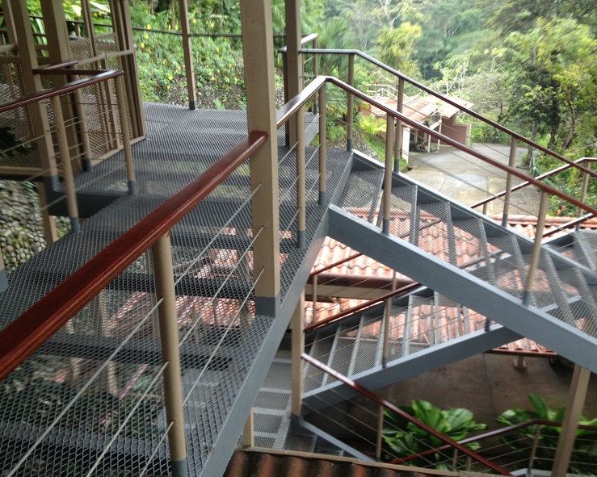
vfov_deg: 40.1
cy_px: 240
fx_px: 654
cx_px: 320
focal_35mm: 37
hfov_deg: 49.0
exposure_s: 1/120
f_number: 2.4
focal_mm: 4.28
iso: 50
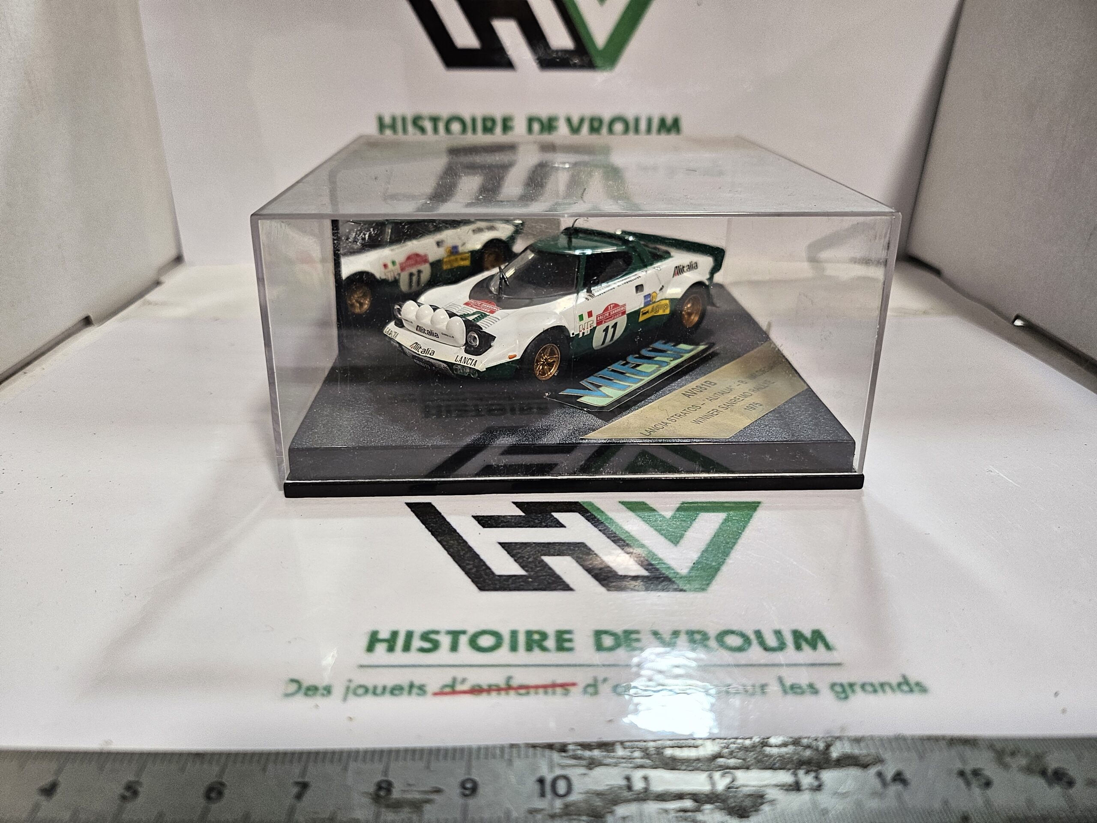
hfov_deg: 71.6
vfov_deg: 56.8
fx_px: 761
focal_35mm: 24
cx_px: 548
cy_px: 412
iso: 125
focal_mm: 5
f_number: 1.8
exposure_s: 1/100
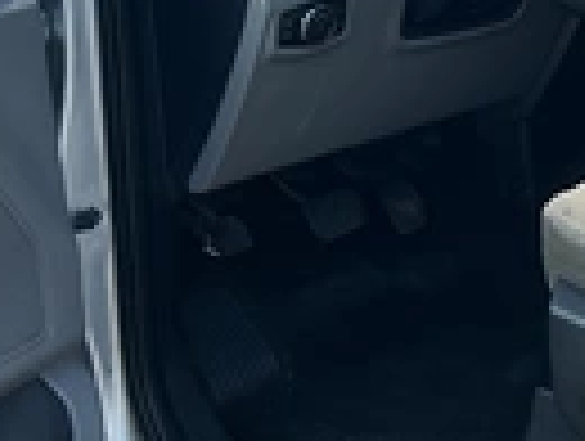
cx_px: 585
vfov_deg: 16.9
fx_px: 1456
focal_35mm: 86
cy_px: 9
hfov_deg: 21.9
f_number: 1.8
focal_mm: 3
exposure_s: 1/403
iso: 25
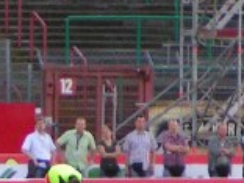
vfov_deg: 1.6
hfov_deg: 2.1
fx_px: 6527
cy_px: 366
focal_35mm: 926
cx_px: -194
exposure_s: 1/160
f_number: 3.5
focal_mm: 27.5
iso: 200
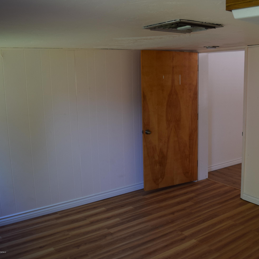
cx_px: 191
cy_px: 129
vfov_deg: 47.2
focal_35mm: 35
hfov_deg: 45.7
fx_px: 296
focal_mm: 18
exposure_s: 1/60
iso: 400
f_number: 4
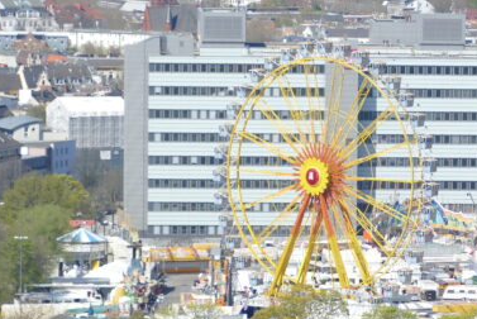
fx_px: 4575
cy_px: 193
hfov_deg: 6.0
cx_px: 430
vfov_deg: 4.0
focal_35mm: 345
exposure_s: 1/2000
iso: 125
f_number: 4
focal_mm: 67.72
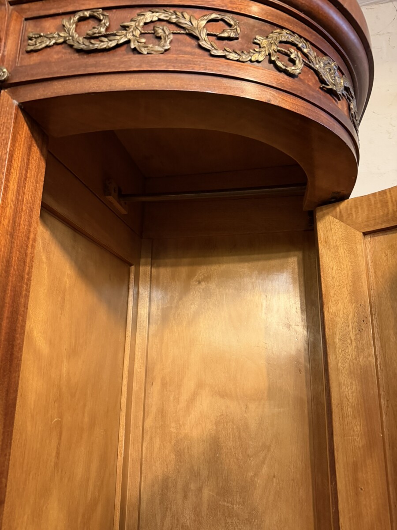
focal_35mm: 24
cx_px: 198
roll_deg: -1.6
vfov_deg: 71.6
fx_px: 367
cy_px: 265
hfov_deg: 56.8
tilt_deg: +13.4
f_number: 1.78
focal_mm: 6.76
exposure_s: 1/50
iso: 800
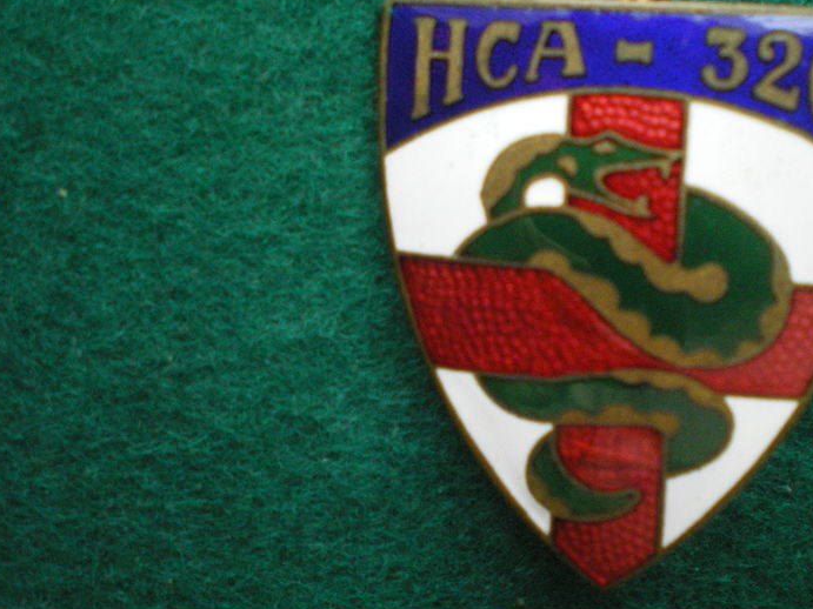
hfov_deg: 34.7
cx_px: 520
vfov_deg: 26.6
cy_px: 309
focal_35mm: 55
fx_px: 1292
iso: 400
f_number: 3.1
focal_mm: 6.3
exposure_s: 1/40
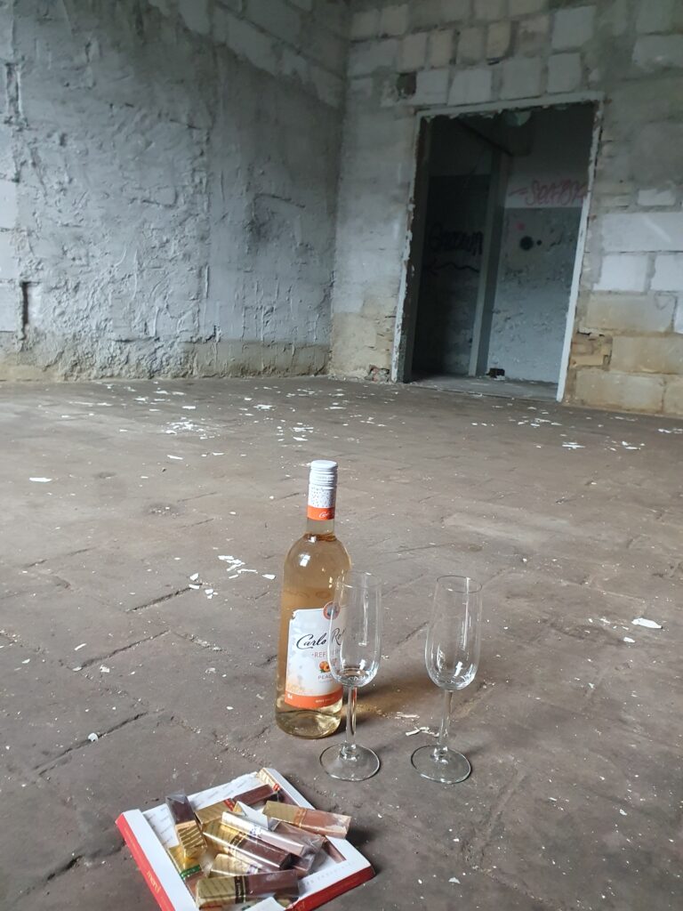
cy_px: 456
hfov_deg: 53.1
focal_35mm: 26
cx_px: 342
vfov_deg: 67.3
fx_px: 684
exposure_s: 1/50
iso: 500
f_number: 2.4
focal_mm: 4.32
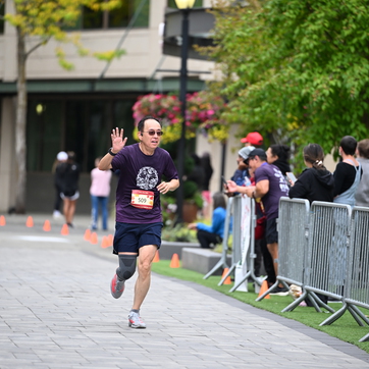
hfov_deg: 6.8
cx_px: 185
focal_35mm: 258
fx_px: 3112
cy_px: 169
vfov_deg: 6.8
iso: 800
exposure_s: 1/2000
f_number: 2.8
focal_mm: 200
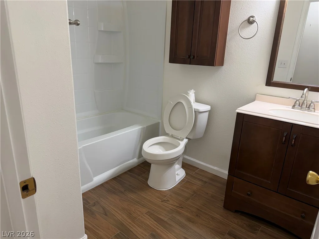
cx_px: 160
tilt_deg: -17.8
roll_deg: -2.1
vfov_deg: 56.8
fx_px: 221
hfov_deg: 71.6
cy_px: 120
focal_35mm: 24
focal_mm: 6.76
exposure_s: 1/120
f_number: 1.78
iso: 125
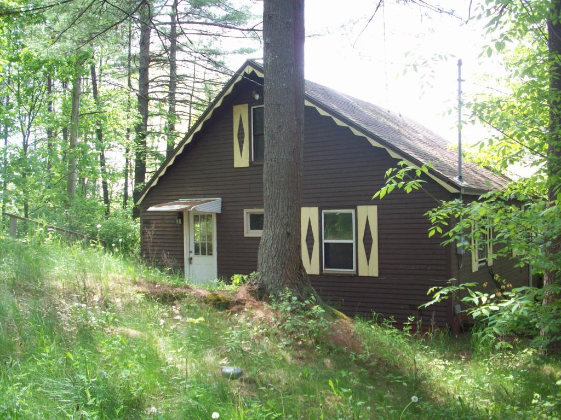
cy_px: 210
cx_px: 280
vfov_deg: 38.7
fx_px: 600
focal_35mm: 37
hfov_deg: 50.1
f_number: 2.8
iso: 80
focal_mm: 6.2
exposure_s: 1/120
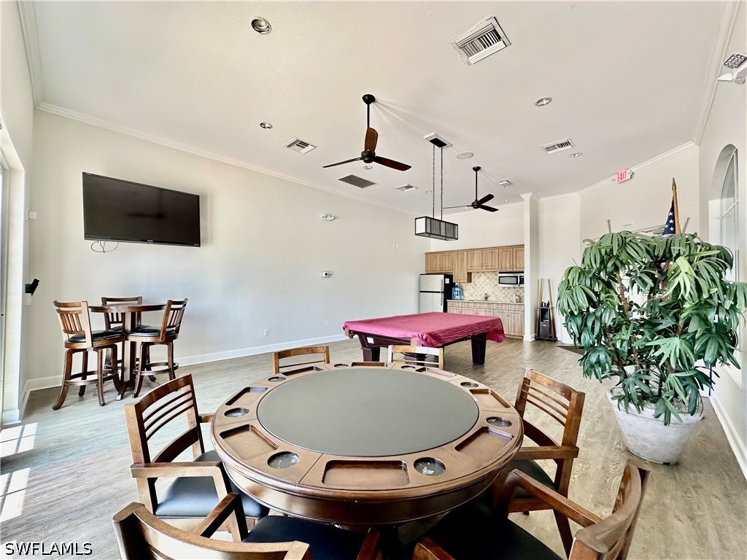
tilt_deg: +1.2
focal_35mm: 14
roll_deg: -0.8
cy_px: 280
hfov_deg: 102.1
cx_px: 374
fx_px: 302
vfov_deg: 85.7
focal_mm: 2.22
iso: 100
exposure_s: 1/99
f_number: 2.2
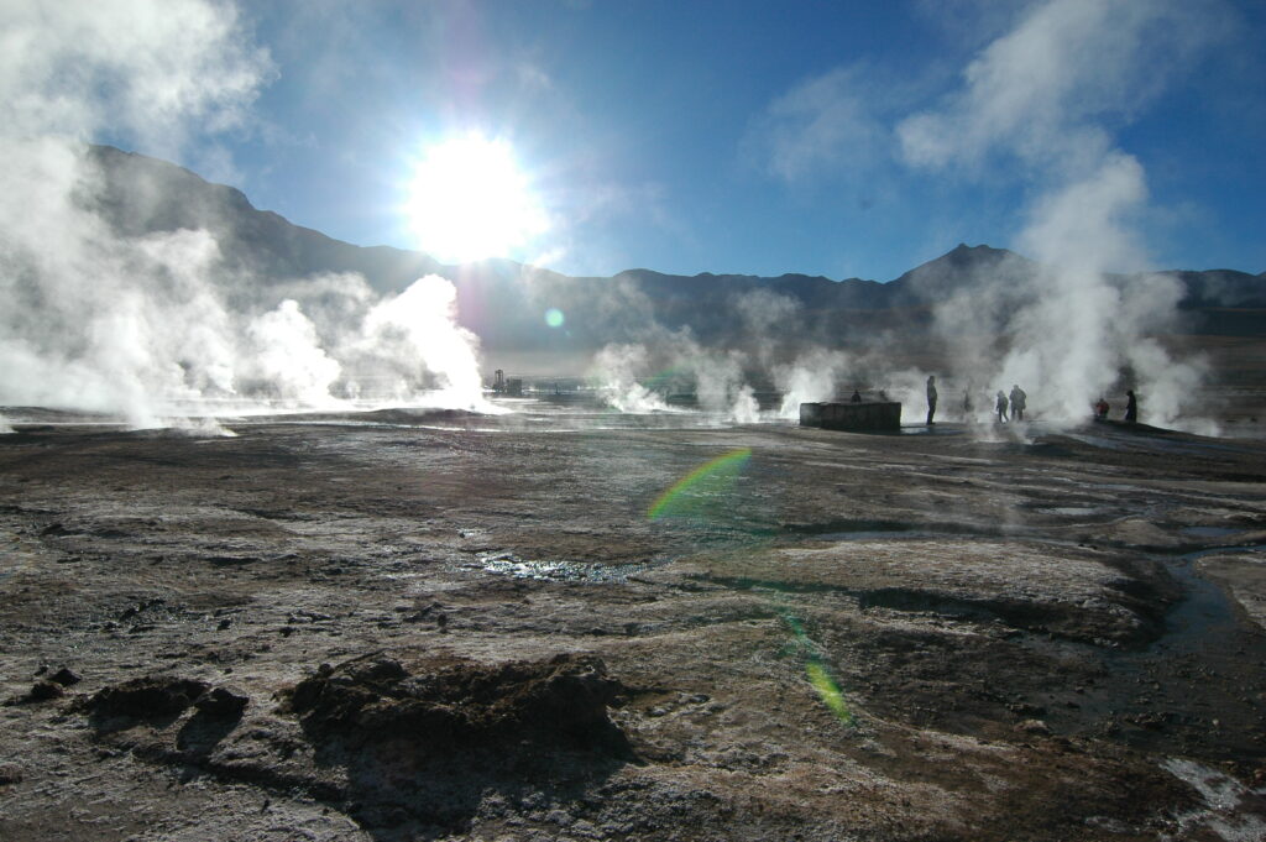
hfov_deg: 81.2
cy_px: 421
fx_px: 738
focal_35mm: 21
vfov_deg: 59.4
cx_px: 633
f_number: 11
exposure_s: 1/400
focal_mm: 14
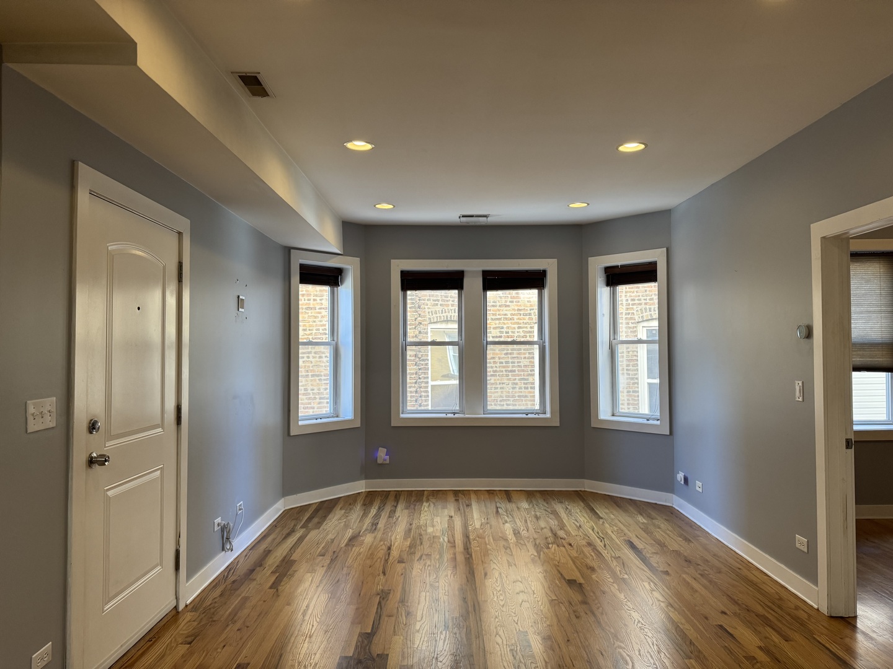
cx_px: 446
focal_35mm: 24
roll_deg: +0.3
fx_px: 619
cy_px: 334
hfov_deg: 71.6
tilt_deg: +0.7
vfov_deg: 56.8
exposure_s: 1/120
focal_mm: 6.76
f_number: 1.78
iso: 200
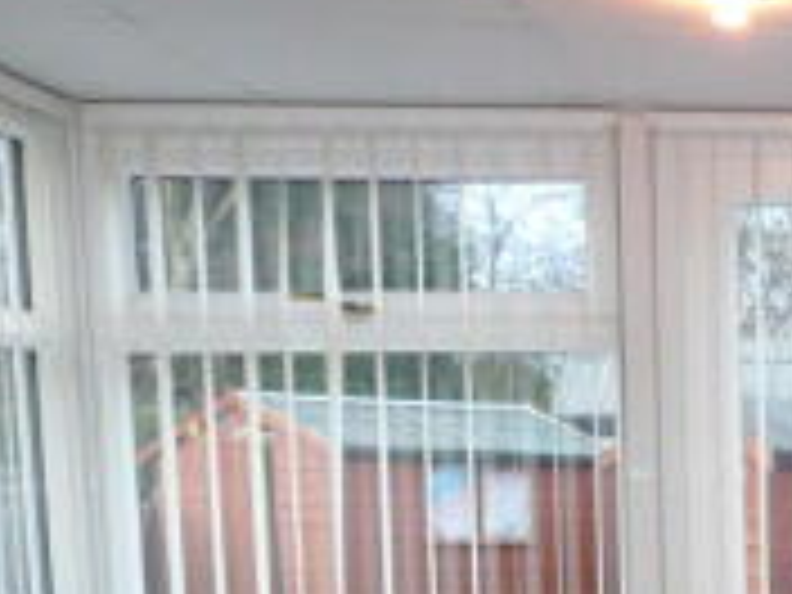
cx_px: 1195
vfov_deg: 14.9
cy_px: 844
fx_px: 2128
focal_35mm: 93
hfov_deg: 18.6
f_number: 2.8
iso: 125
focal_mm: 4.6
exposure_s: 1/30
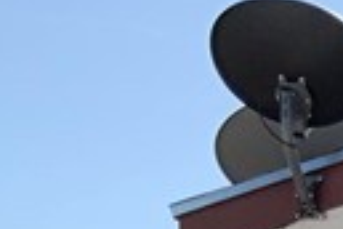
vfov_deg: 5.3
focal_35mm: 239
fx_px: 2277
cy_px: 778
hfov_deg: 7.4
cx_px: 1119
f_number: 1.8
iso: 16
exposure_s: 1/2227
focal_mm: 3
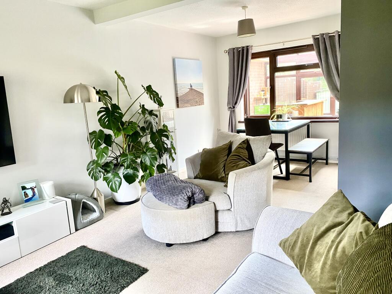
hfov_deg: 67.3
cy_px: 147
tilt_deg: -11.4
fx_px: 294
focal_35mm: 26
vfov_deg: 53.1
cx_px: 196
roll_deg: +4.2
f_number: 1.8
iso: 125
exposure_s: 1/78
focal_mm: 4.25
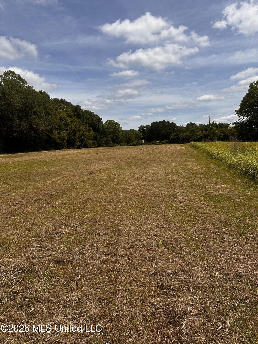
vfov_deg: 71.6
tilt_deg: -4.9
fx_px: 239
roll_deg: +1.6
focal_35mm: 24
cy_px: 172
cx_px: 129
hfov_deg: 56.8
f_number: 1.78
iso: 80
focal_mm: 6.86
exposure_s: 1/6623
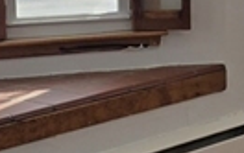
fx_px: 1259
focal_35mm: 189
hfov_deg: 11.0
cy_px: 24
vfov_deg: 7.0
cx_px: 209
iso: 80
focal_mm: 6.3
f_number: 1.7
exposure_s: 1/2820
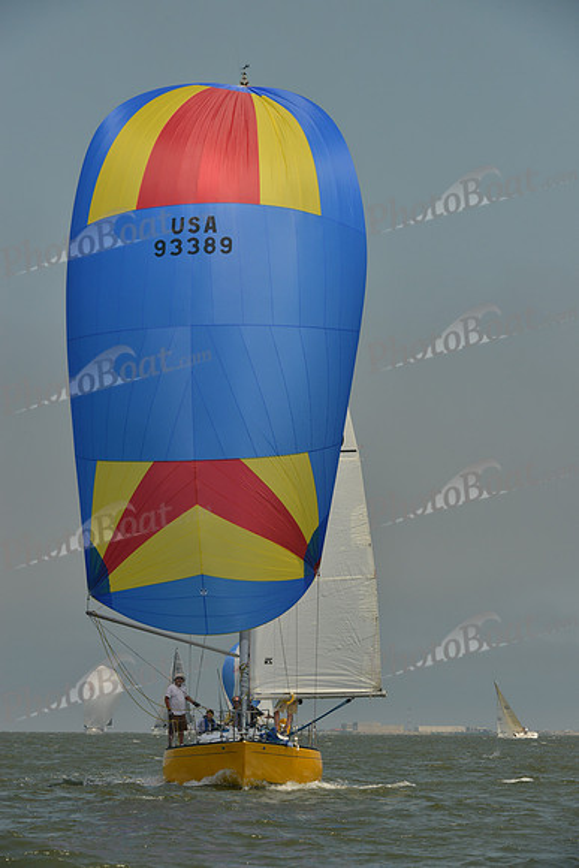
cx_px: 290
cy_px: 434
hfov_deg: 6.9
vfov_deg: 10.3
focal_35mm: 200
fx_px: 4822
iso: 400
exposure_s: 1/1250
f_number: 10
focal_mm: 200
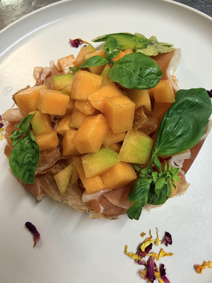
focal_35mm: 24
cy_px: 142
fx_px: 196
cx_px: 106
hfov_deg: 56.8
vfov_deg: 71.6
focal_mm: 2.22
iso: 200
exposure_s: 1/50
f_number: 2.2
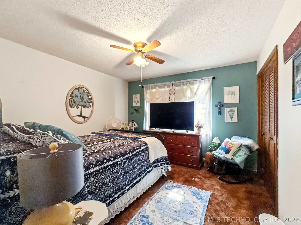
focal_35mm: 14
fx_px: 122
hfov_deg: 102.1
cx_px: 150
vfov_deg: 85.7
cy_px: 112
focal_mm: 2.2
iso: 320
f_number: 2.2
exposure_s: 1/120
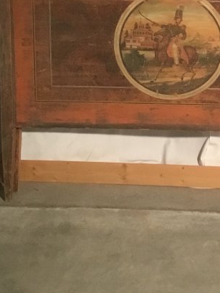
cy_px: -14
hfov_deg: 16.1
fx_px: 771
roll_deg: -1.0
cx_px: 186
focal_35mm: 91
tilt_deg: -16.1
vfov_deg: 20.7
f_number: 2.4
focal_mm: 3.3
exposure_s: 1/33
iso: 200
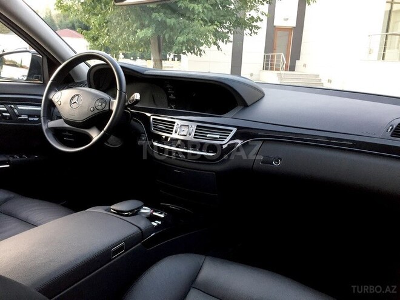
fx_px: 335
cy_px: 150
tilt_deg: -16.1
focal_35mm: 29
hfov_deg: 61.7
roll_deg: -3.8
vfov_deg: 48.2
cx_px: 200
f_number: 2.2
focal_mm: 4.15
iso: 125
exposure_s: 1/33
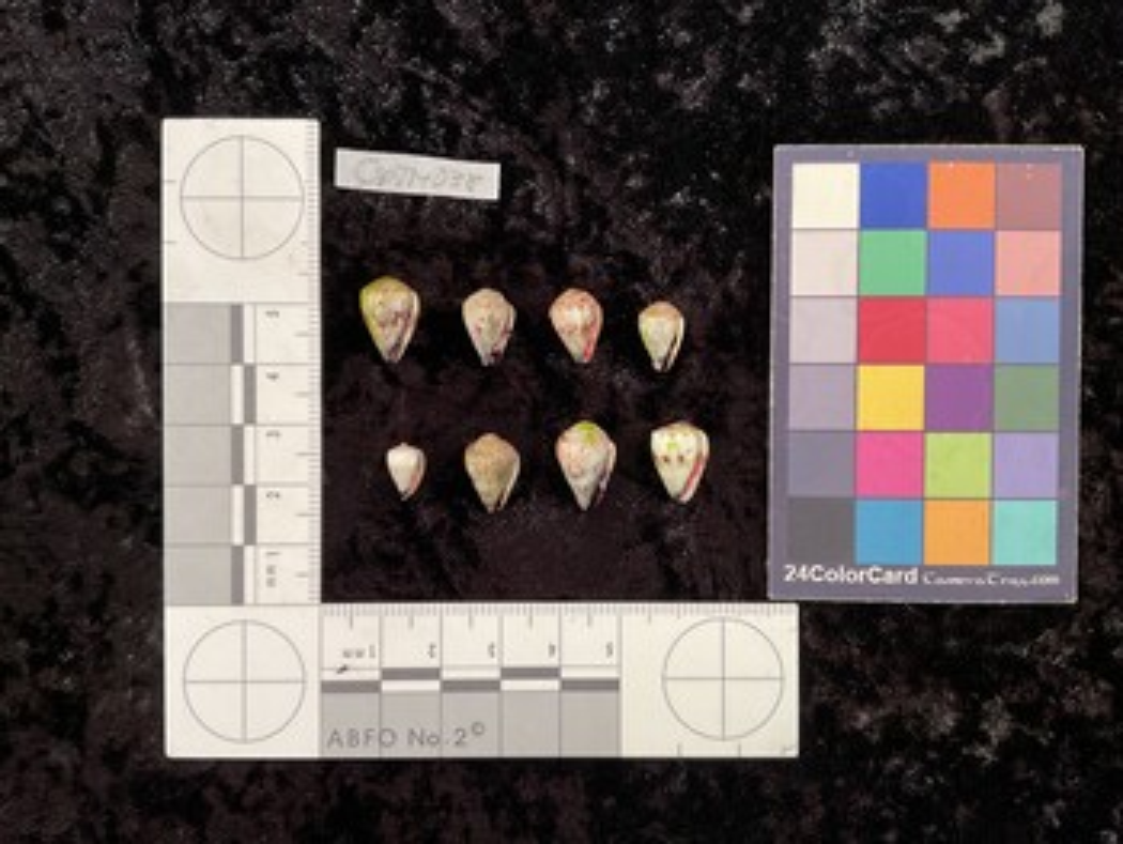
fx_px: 941
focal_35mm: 29
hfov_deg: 61.6
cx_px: 562
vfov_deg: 48.3
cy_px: 422
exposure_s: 1/50
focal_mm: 3
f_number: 1.8
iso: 50
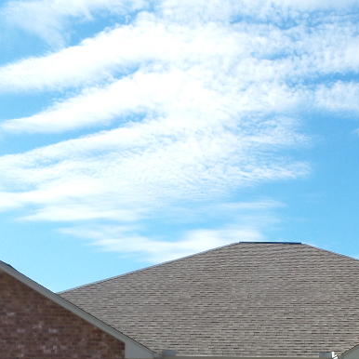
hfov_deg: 30.9
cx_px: 282
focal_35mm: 54
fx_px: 634
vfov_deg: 29.7
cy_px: 350
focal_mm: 4.1
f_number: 3.5
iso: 100
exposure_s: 1/640
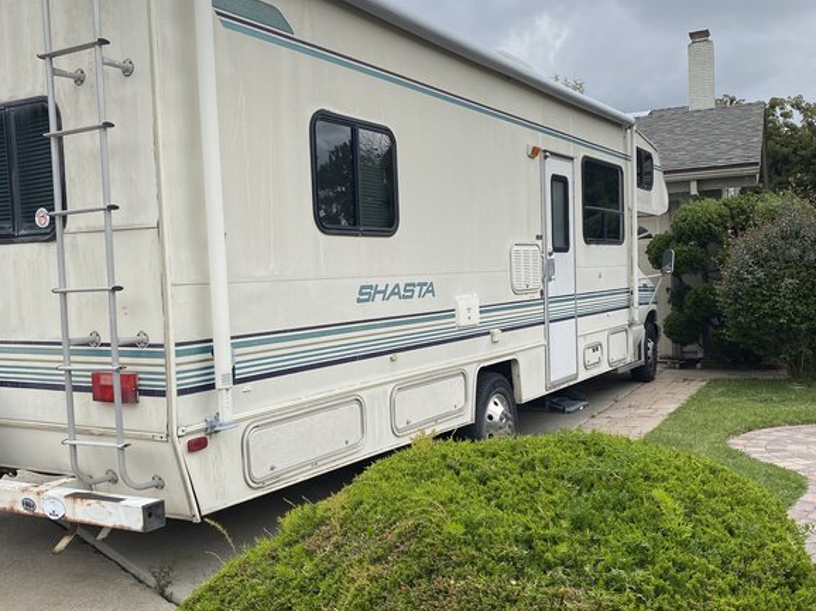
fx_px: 848
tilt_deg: +1.0
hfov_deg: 51.4
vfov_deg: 39.6
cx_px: 404
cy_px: 343
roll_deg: +2.1
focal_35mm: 36
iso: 32
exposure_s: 1/2358
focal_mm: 4.25
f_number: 1.8
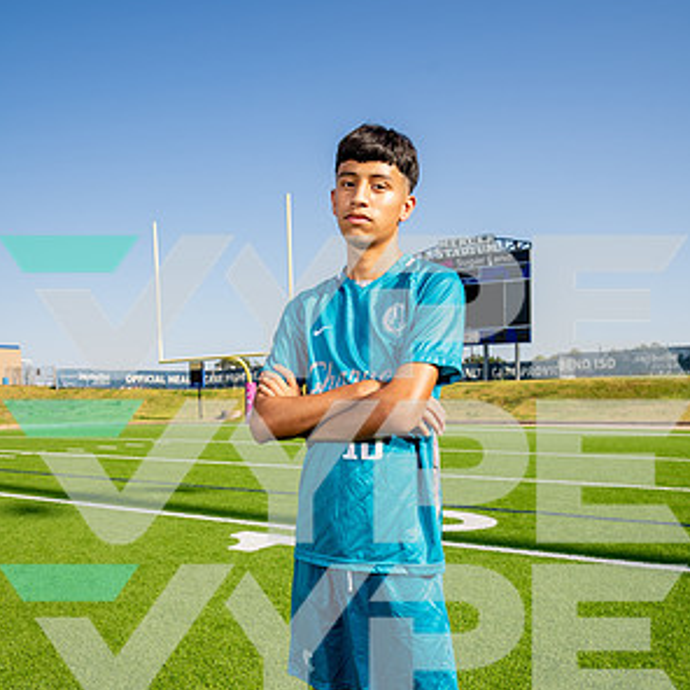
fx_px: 699
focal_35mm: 31
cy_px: 473
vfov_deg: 51.3
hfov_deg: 52.5
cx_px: 347
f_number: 7.1
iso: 50
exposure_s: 1/125
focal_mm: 24
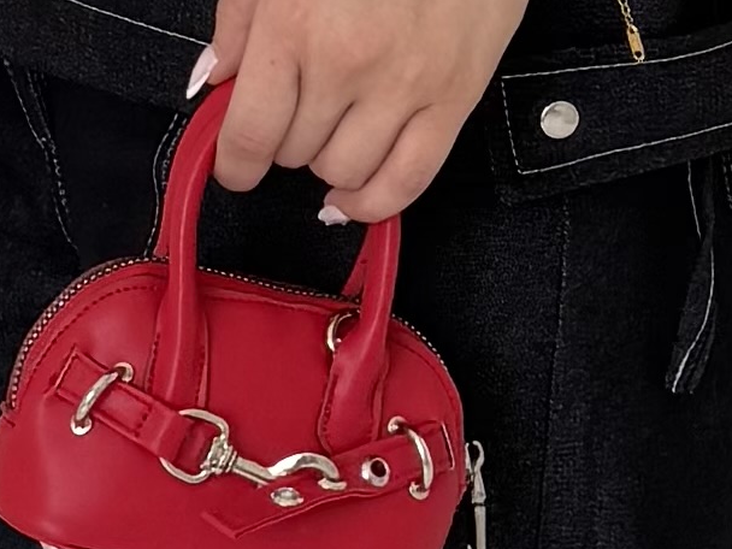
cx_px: 239
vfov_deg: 9.2
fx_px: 3341
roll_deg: +1.1
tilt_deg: -11.9
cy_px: 747
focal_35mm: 158
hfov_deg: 12.5
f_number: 1.78
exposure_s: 1/309
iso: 80
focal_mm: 6.76
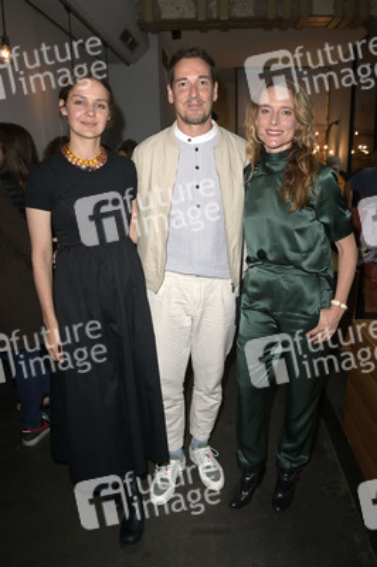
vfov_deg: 73.8
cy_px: 284
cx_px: 188
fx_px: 378
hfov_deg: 53.1
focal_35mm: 24
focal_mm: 24
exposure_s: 1/100
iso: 640
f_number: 5.6
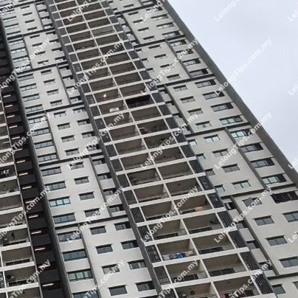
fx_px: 487
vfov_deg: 28.5
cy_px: 377
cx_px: -44
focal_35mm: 50
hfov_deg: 29.9
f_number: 2.2
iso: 50
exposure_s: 1/1230
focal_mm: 1.67
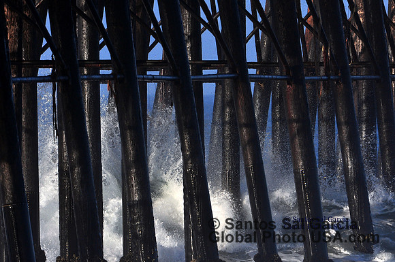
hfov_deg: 2.5
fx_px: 9039
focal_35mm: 825
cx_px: 198
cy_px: 131
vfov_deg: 1.7
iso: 200
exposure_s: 1/640
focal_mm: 550
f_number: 10
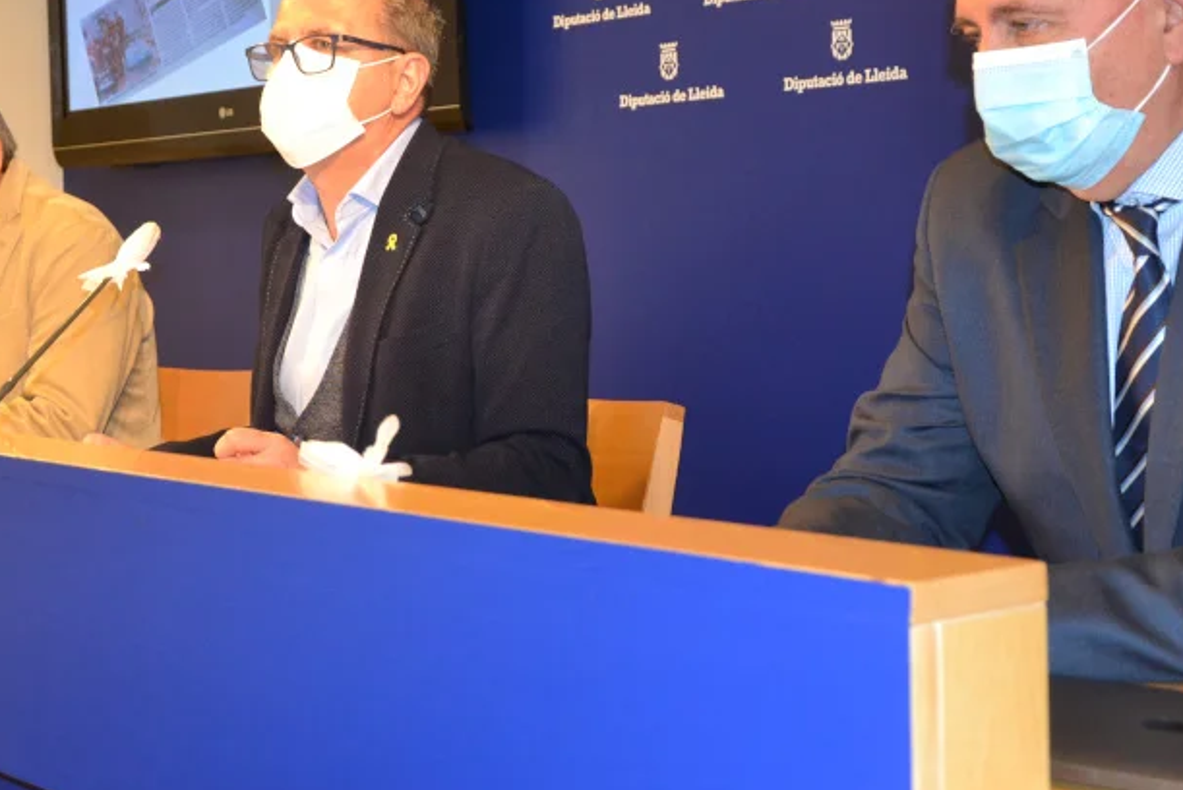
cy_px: 185
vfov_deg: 21.4
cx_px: 482
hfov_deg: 31.9
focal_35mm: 63
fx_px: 2066
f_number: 4
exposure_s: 1/60
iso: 1600
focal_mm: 25
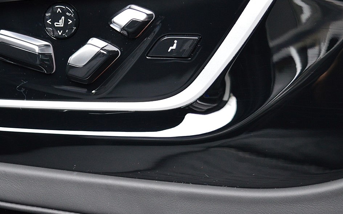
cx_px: 85
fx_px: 935
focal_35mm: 100
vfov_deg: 13.0
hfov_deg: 20.6
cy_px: 44
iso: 800
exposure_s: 1/60
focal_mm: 38
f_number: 5.6
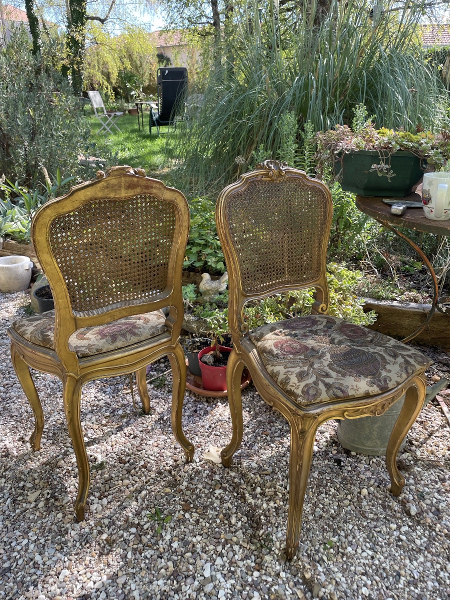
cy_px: 300
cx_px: 225
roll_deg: +0.6
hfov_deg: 53.1
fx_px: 451
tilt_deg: -23.7
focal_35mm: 26
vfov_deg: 67.3
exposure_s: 1/262
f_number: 1.6
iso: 32
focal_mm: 4.2
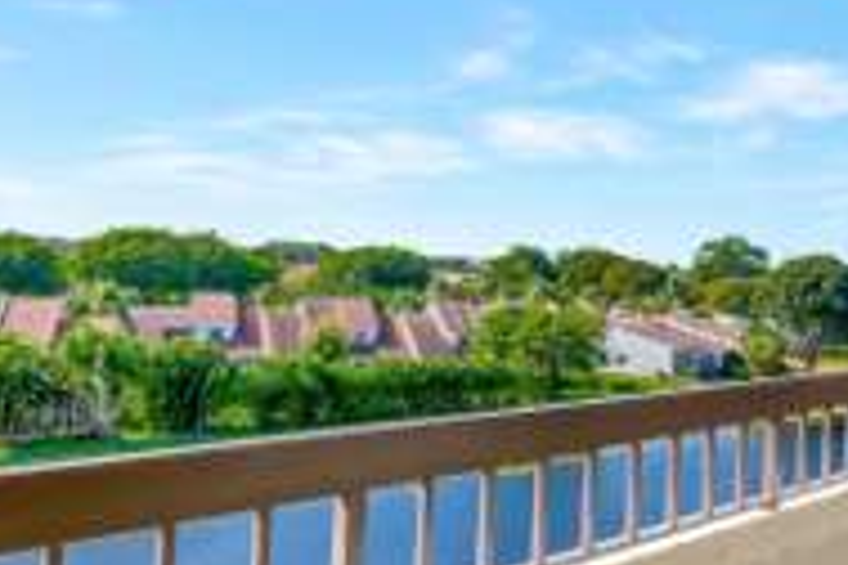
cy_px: 294
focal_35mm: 38
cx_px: 678
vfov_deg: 35.0
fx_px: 895
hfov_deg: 47.9
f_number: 8
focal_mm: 10
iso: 1000
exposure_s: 1/640
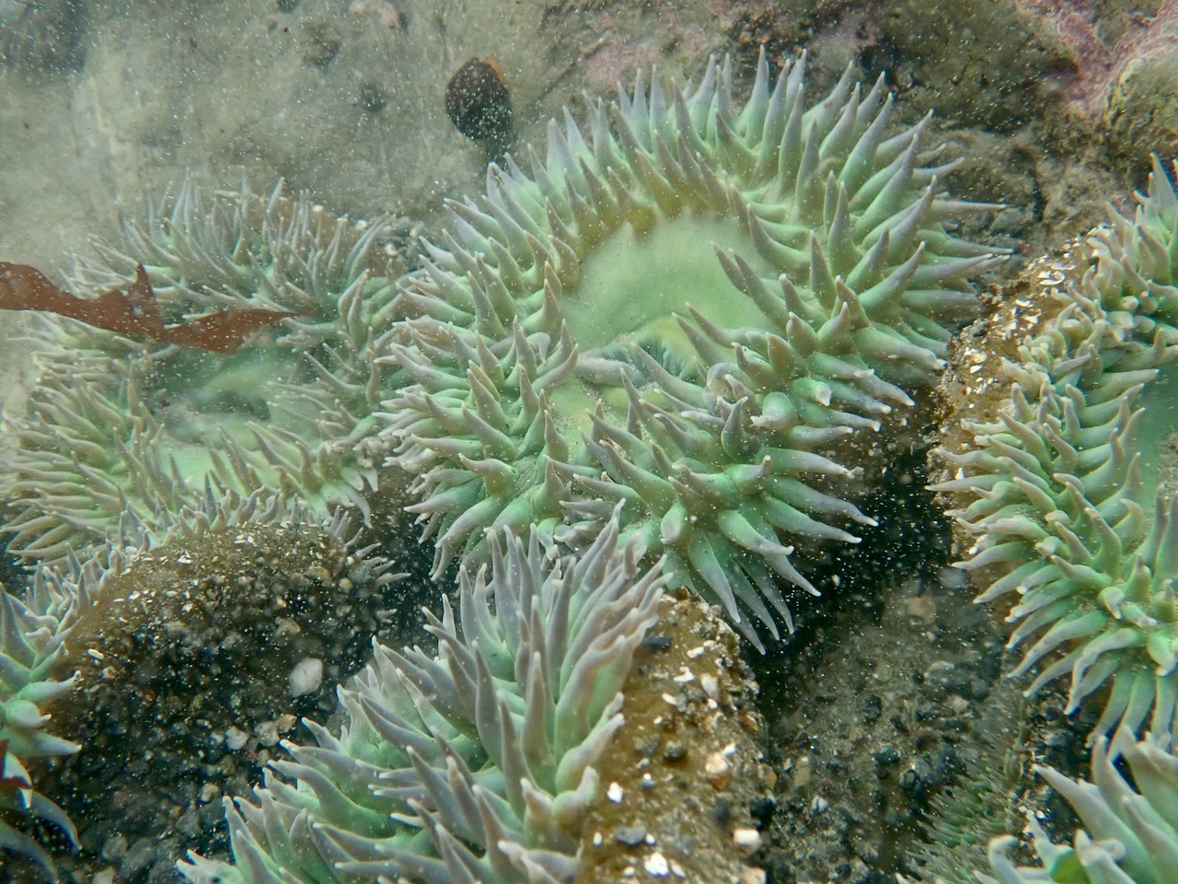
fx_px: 1021
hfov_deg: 60.0
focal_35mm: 30
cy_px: 442
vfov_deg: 46.8
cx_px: 589
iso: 320
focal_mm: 5.5
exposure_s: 1/125
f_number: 3.2
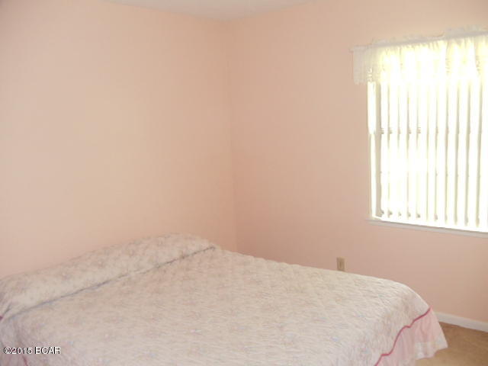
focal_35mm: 44
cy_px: 183
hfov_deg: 42.9
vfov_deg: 32.9
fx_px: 620
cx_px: 244
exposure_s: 1/8
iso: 200
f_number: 3.5
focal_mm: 6
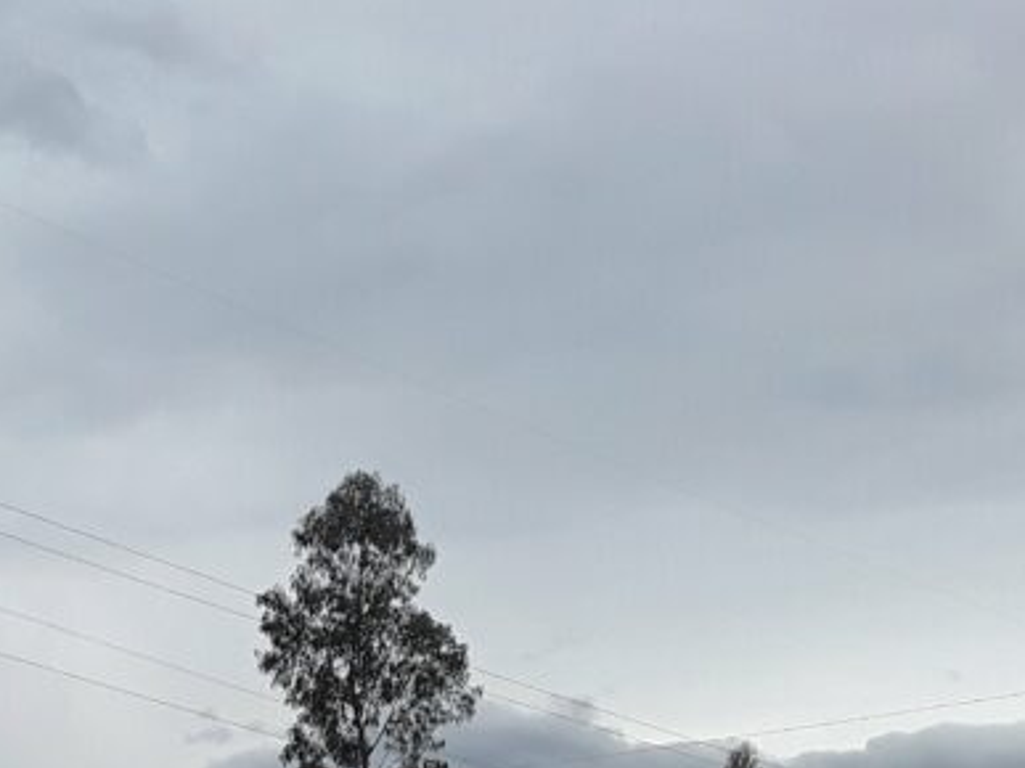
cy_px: 924
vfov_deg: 17.2
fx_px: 2427
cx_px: -106
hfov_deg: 22.5
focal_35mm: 82
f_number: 2.2
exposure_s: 1/1348
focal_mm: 3.3
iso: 40
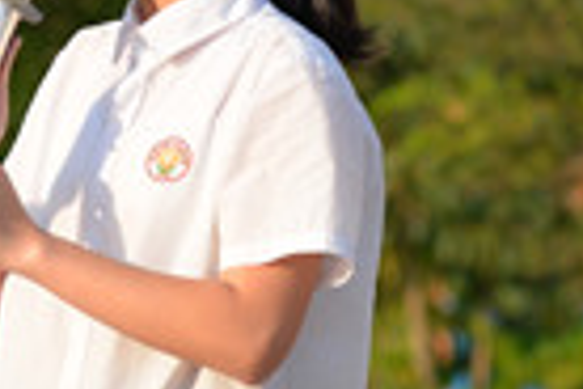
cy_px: 55
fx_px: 8469
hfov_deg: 3.9
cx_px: 110
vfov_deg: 2.6
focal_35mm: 523
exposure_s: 1/1000
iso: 250
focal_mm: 120
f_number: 4.5
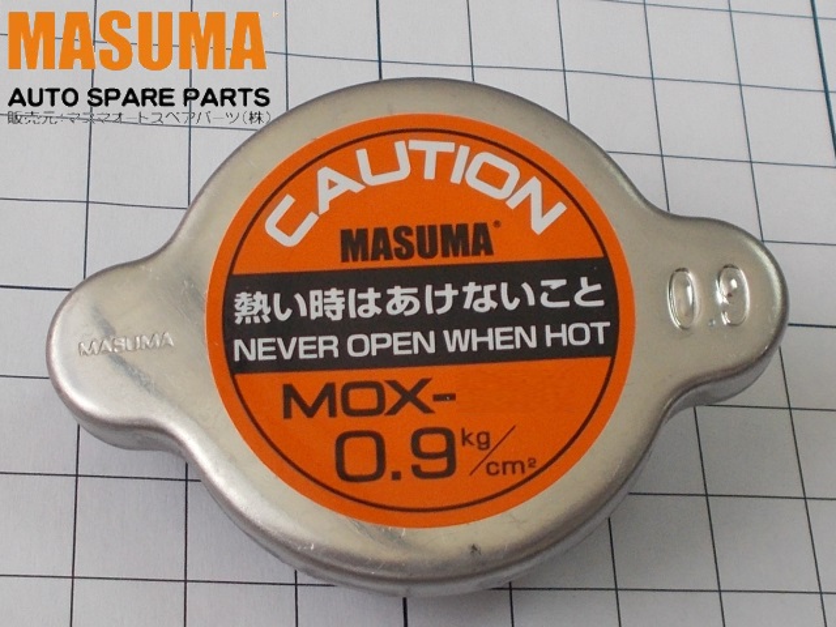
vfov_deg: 53.1
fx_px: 628
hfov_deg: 67.3
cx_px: 418
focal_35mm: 26
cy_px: 314
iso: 80
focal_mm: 4.6
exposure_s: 1/80
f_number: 3.2
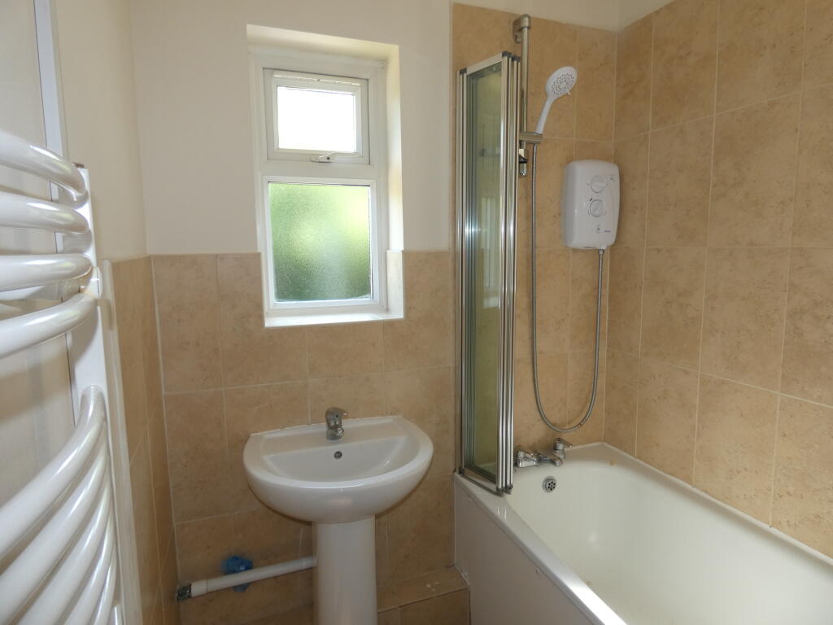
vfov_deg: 66.0
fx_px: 481
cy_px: 312
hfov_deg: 81.7
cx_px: 416
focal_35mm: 20
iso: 125
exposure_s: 1/50
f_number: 2.8
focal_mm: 3.6
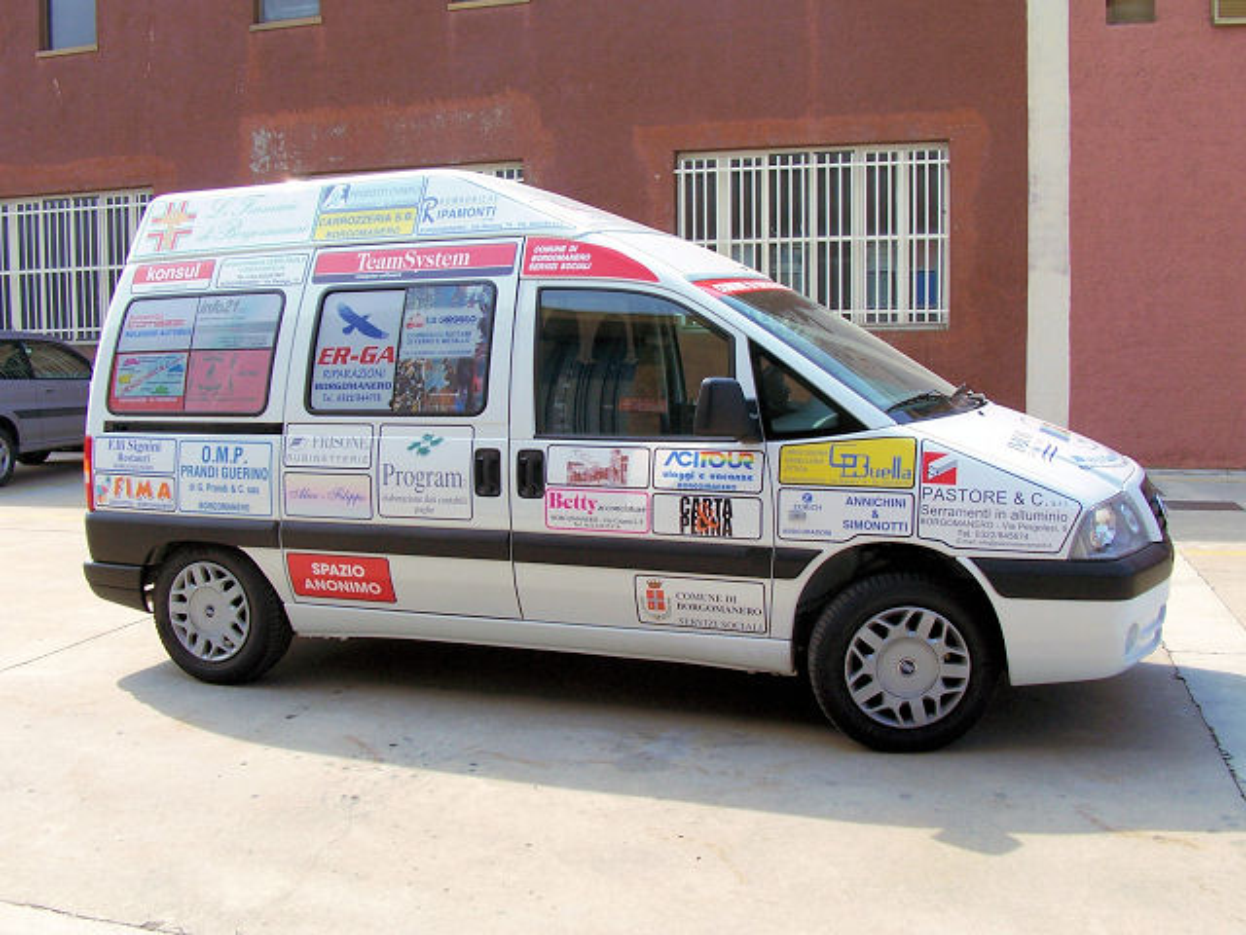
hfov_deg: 52.6
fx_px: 1260
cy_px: 468
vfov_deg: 40.7
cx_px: 623
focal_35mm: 35
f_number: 4
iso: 80
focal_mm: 6
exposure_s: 1/250
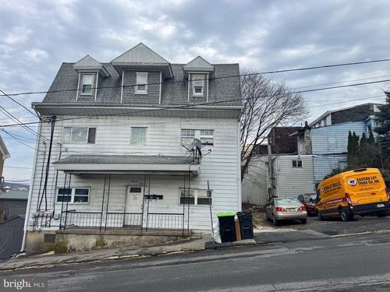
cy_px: 146
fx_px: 270
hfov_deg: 71.6
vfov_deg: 56.8
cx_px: 195
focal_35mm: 24
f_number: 1.78
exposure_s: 1/2604
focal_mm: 6.76
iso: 80
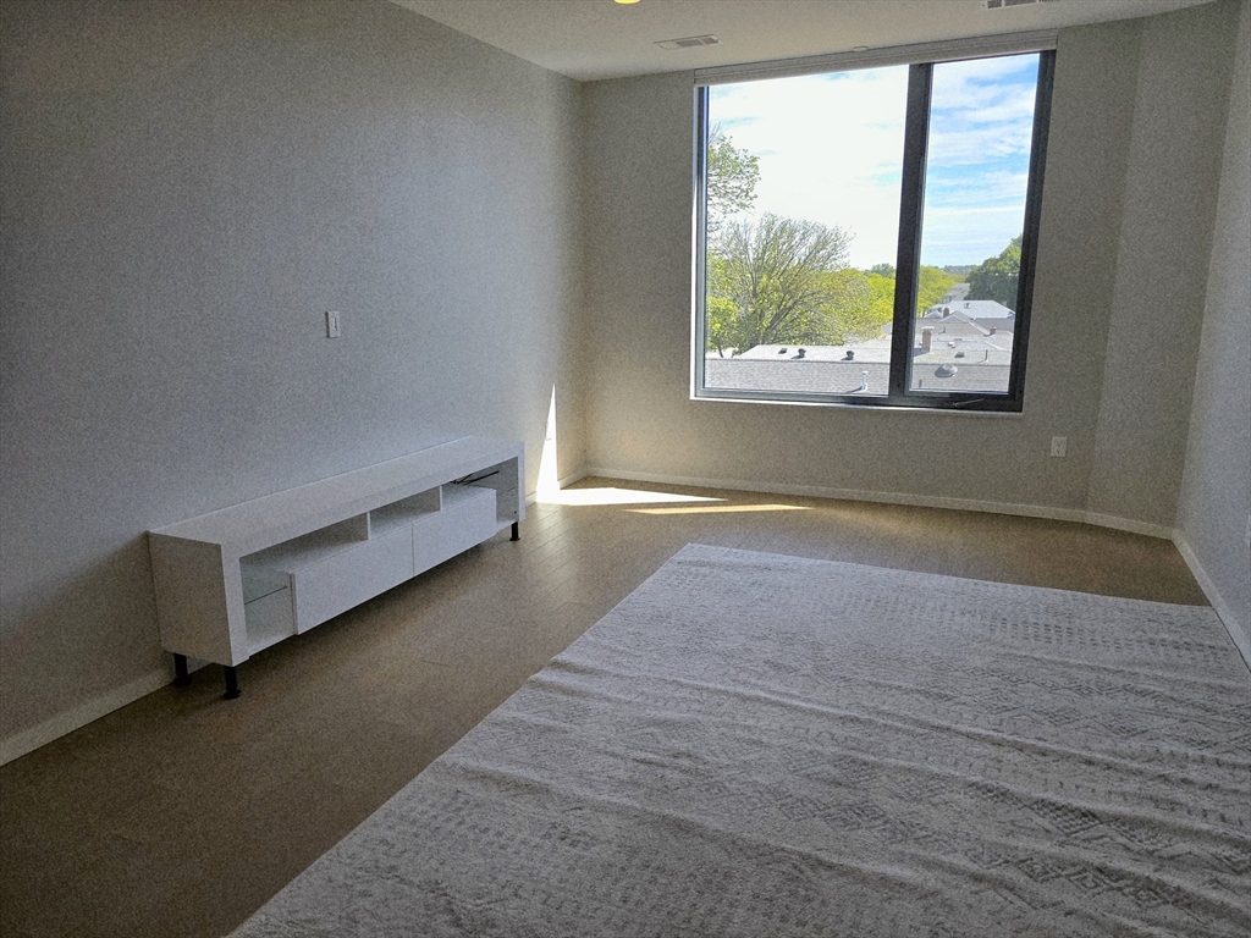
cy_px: 469
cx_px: 626
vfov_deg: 58.9
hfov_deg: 73.9
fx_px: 831
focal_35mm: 23
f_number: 1.7
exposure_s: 1/159
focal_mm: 6.3
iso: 12
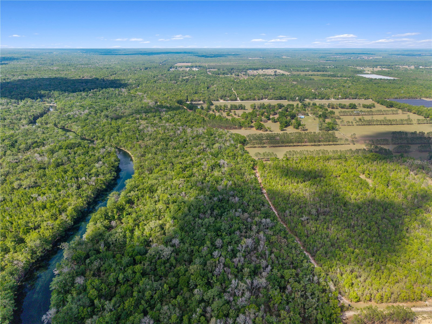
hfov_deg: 71.6
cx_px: 216
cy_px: 162
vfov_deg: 56.8
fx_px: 300
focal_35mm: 24
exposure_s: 1/4000
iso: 220
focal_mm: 8.67
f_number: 1.8
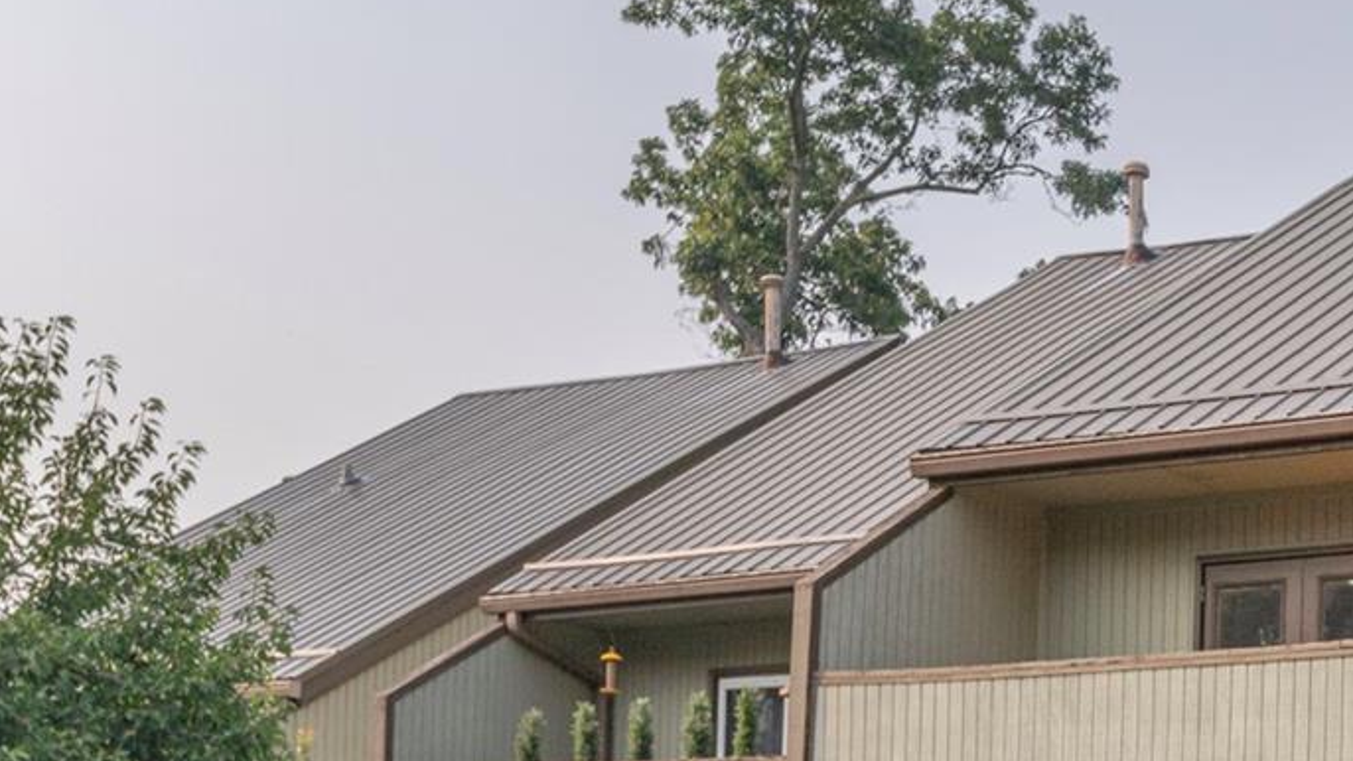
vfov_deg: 15.8
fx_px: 2691
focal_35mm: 75
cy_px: 756
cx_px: 1576
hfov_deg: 25.6
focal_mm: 24
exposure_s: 1/1600
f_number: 7.1
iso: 320
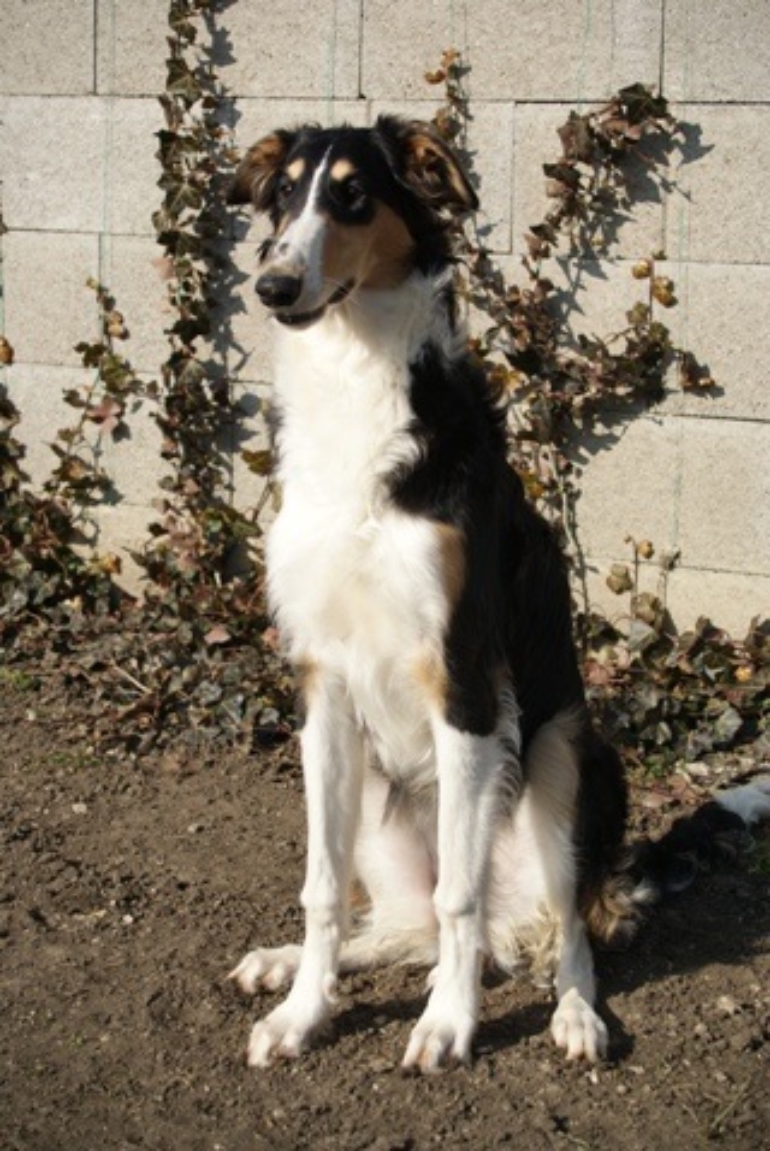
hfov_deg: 20.2
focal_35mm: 68
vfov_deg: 29.8
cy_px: 576
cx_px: 385
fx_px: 2159
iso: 100
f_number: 7.1
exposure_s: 1/320
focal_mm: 45
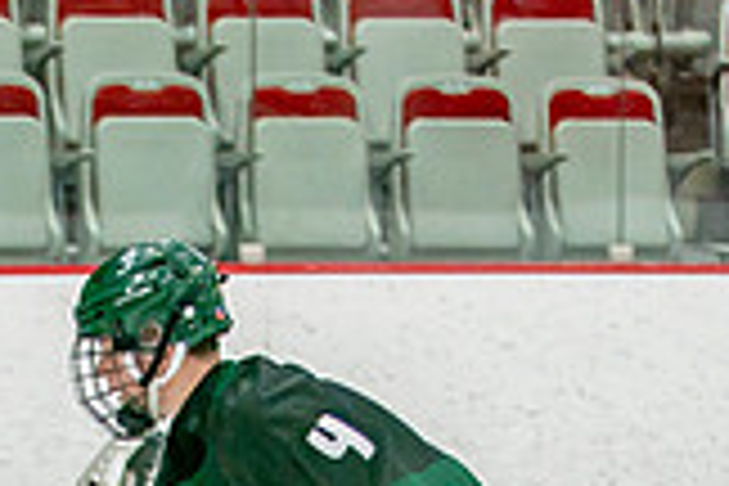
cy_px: 1282
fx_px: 9638
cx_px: 212
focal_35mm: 476
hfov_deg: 4.3
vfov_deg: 2.9
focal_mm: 75
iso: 400
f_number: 3.2
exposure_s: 1/640
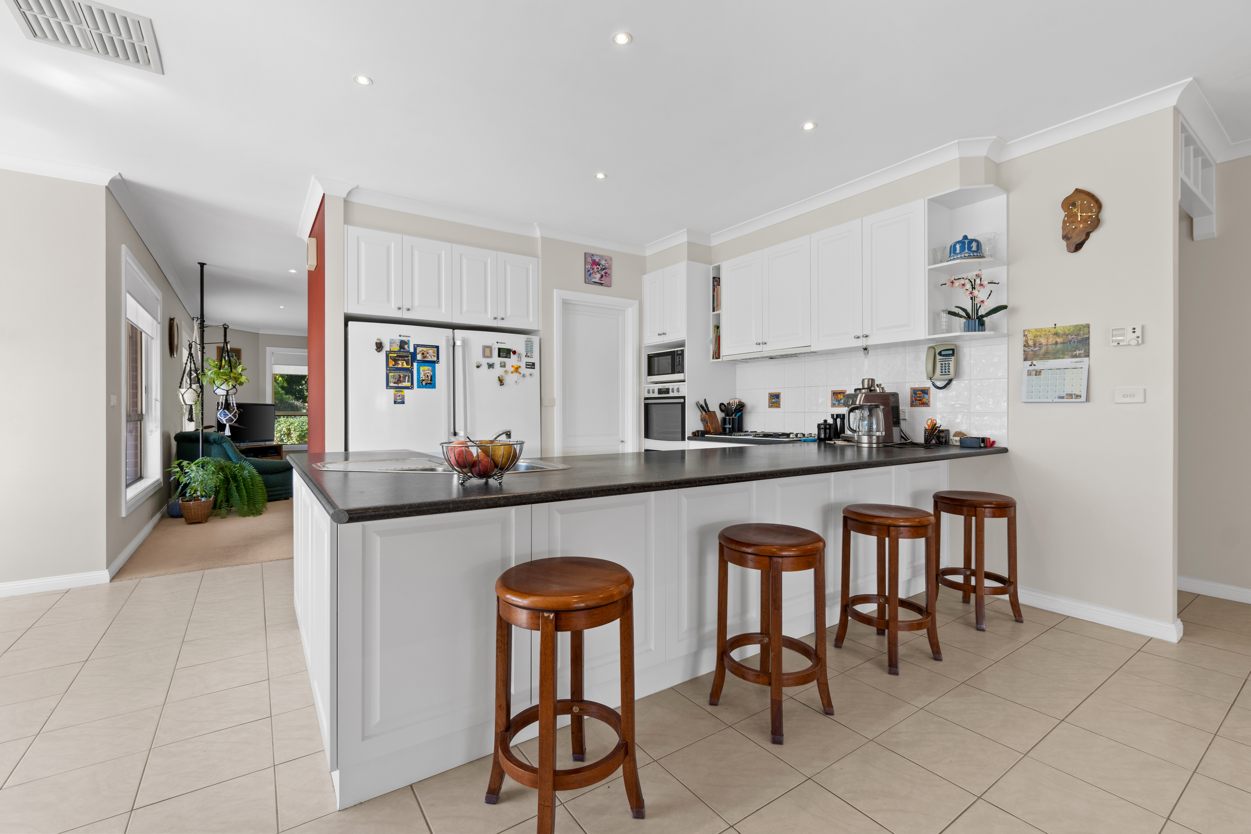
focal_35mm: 15
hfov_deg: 100.4
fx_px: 521
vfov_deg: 77.3
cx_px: 626
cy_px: 417
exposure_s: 1/5
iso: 200
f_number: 8
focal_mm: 10
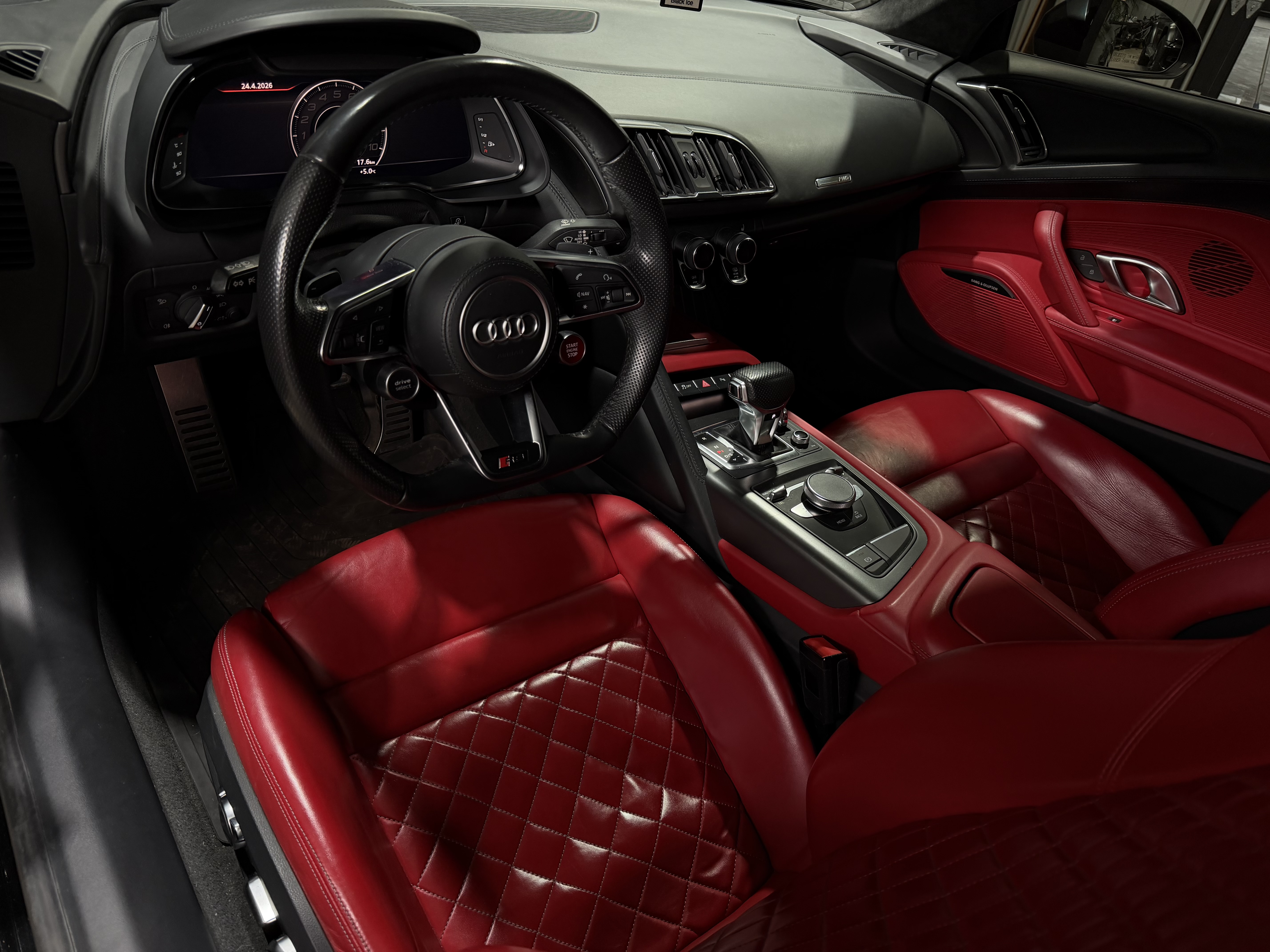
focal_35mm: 24
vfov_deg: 56.8
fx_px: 881
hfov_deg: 71.6
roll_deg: -9.1
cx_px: 635
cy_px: 476
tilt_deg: -35.6
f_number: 1.78
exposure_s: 1/60
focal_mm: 6.76
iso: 160
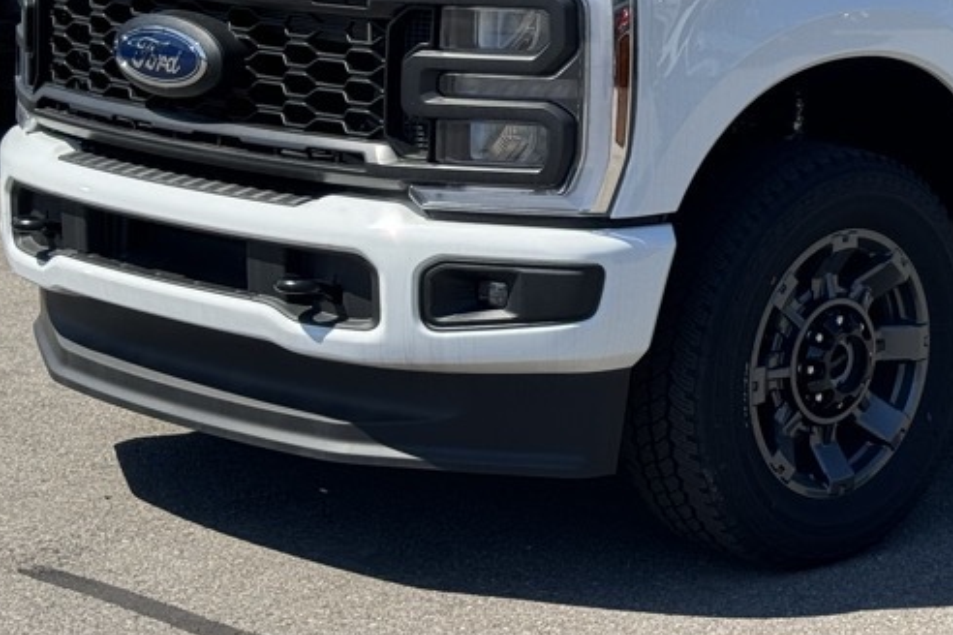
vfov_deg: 12.9
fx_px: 2753
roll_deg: -2.8
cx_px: 932
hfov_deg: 19.1
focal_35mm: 104
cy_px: -68
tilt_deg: -0.3
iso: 64
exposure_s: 1/3096
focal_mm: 6.76
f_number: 1.78
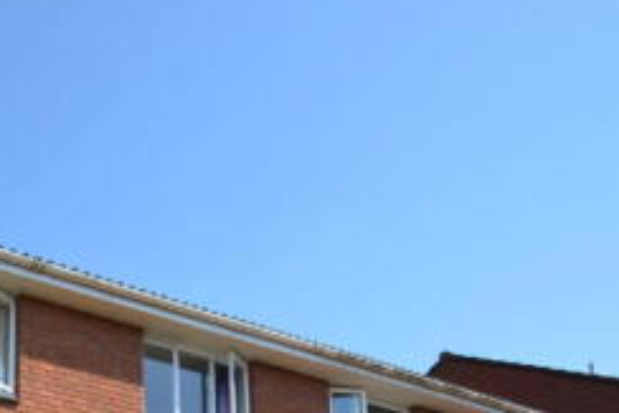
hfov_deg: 39.2
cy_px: 541
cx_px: 4
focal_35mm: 44
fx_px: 763
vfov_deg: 25.8
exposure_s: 1/250
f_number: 8
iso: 100
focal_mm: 11
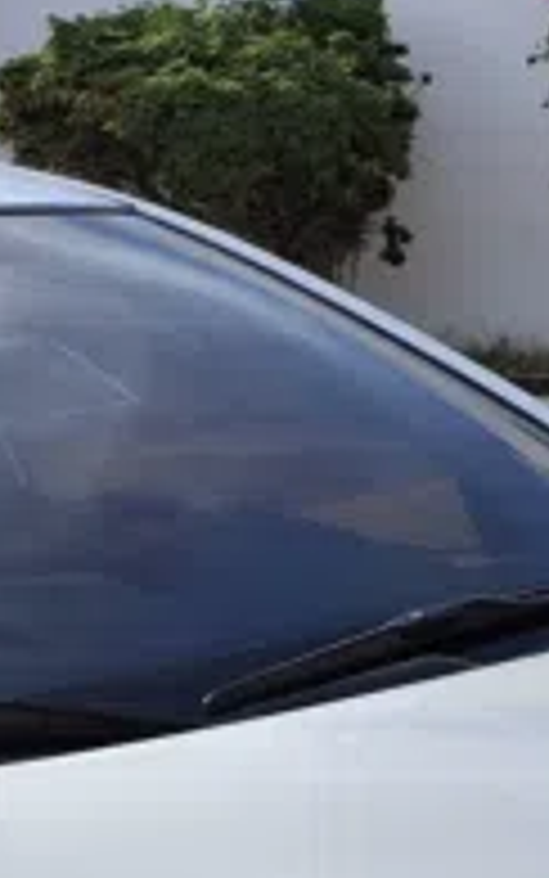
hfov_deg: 9.4
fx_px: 3325
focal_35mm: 139
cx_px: 86
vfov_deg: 14.9
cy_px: 765
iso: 32
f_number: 1.8
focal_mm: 4.69
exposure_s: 1/2146
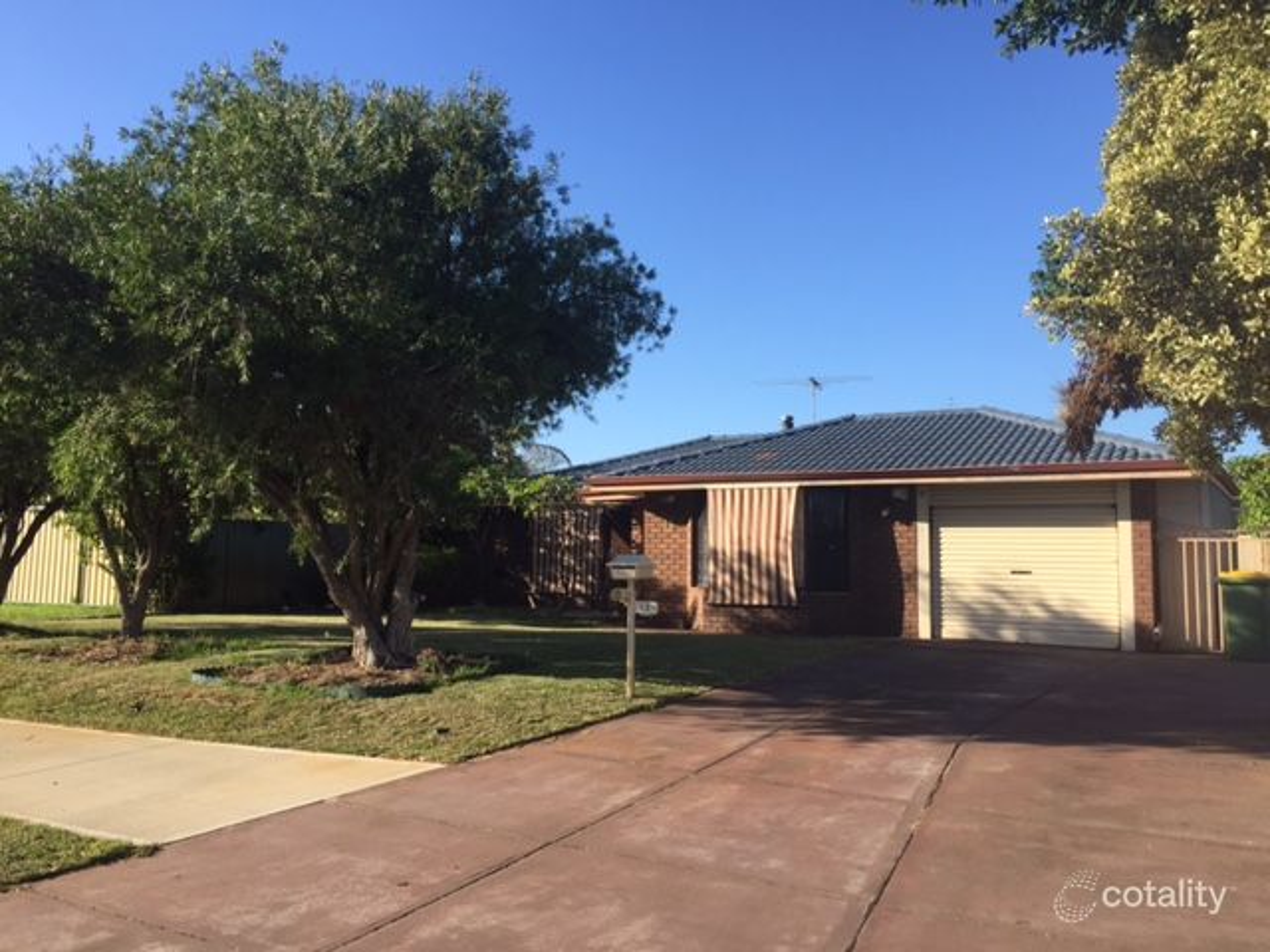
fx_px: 1064
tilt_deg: +4.8
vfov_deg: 48.2
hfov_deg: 61.7
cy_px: 476
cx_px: 635
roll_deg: -1.3
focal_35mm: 29
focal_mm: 4.15
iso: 32
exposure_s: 1/1068
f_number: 2.2
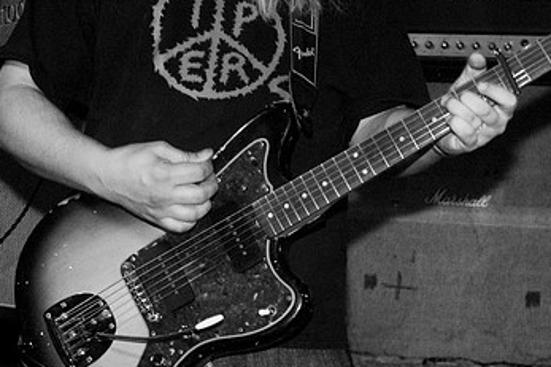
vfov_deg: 15.5
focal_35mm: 88
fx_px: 1344
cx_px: 453
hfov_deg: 22.8
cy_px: 272
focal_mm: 35
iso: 800
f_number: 2.8
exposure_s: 1/40
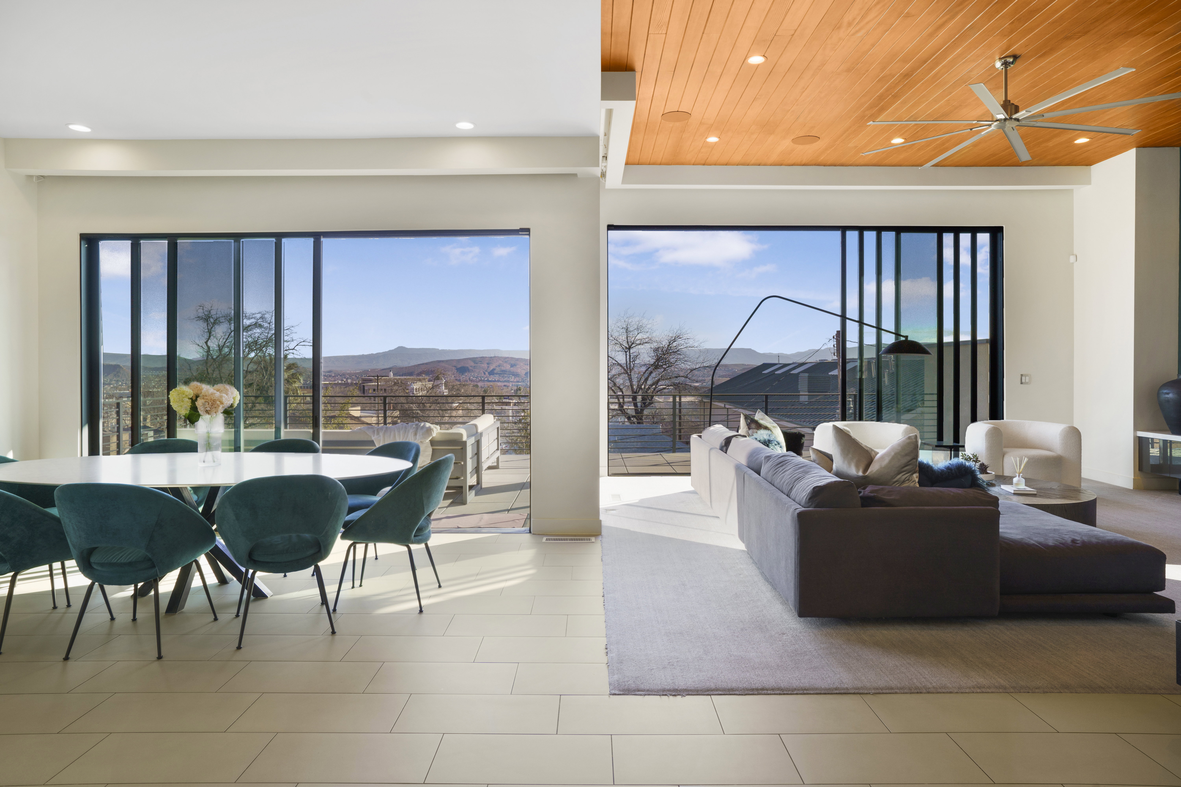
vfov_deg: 61.9
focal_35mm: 20
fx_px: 656
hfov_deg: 84.0
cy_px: 394
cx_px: 590
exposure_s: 1/6
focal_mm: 20
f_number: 11
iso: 250
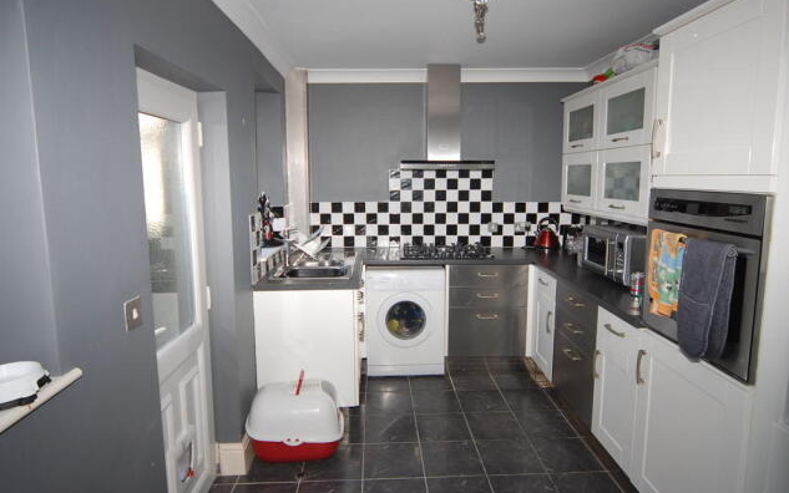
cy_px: 225
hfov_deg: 83.6
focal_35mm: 21
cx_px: 397
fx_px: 441
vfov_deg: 58.3
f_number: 4.8
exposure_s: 1/60
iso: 200
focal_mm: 13
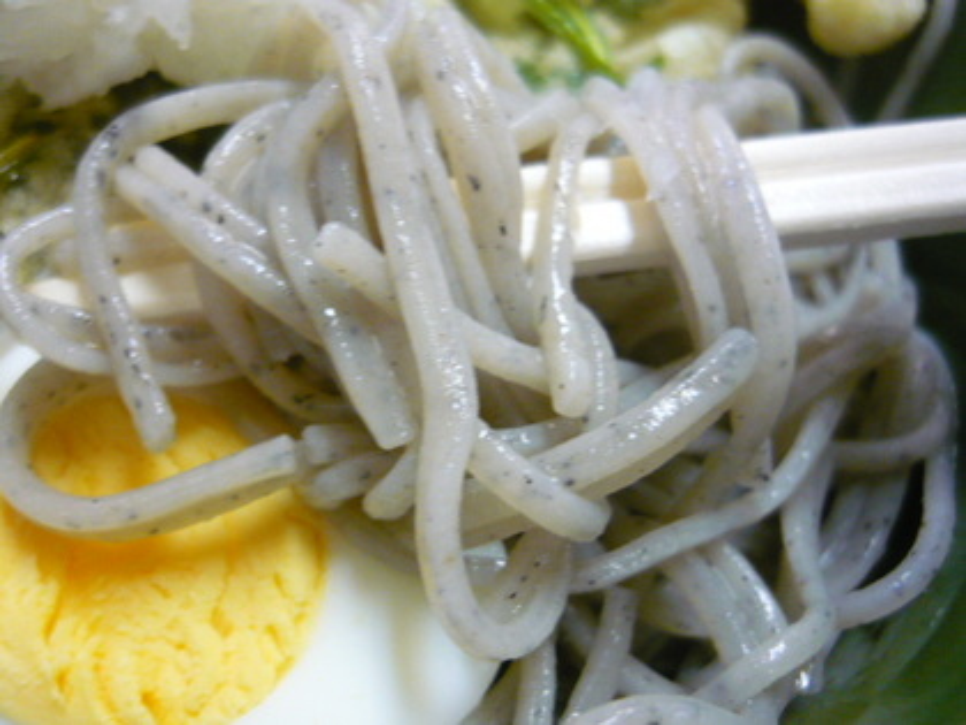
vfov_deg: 42.9
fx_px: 921
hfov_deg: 55.4
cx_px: 483
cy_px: 362
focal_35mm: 33
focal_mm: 5.5
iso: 400
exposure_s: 1/25
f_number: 2.8
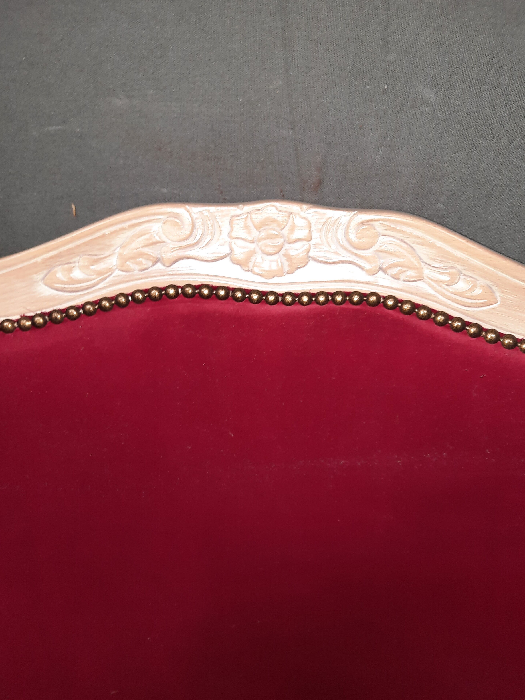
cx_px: 266
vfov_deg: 67.3
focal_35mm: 26
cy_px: 337
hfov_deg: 53.1
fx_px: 526
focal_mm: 4.6
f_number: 2
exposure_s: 1/50
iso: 80
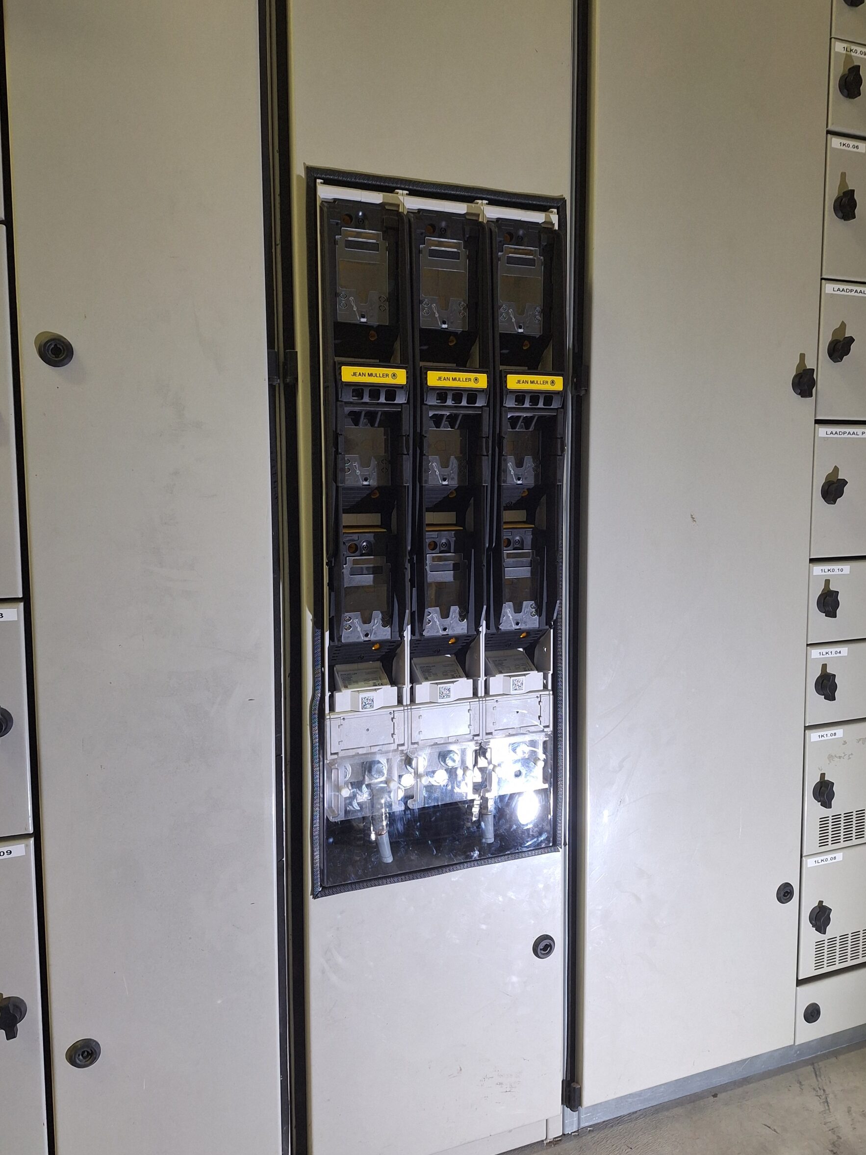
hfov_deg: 54.9
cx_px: 455
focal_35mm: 25
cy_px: 547
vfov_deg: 69.3
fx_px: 834
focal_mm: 5.54
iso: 250
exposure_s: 1/50
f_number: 1.8
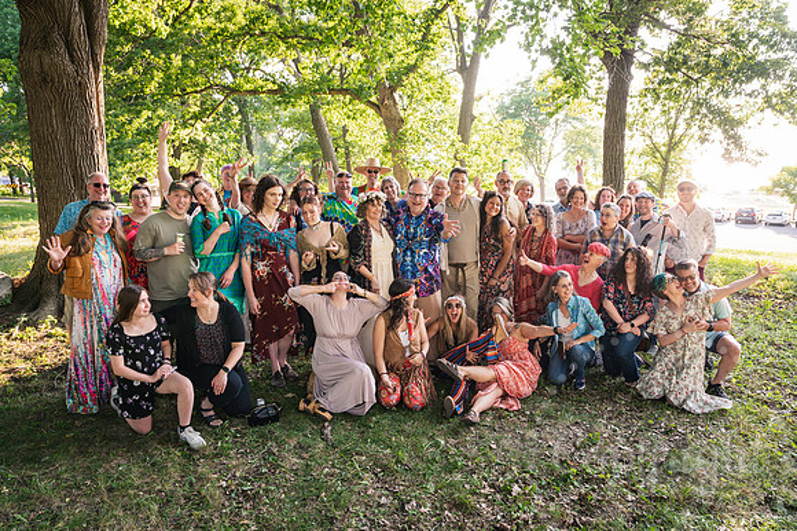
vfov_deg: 49.5
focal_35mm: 26
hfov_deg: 69.4
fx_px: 575
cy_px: 266
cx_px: 398
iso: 800
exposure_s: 1/250
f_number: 5.6
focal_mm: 26
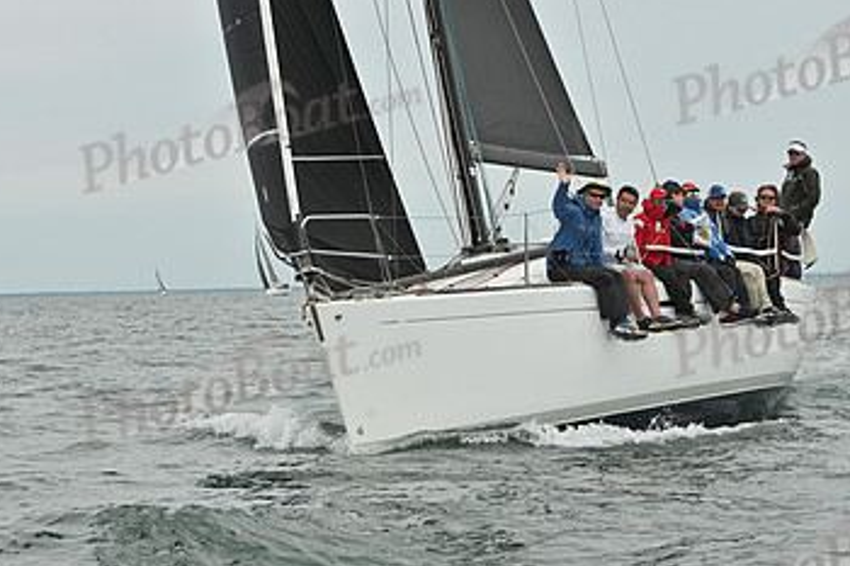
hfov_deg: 14.5
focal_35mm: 141
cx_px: 549
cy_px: 222
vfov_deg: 9.7
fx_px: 3327
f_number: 11
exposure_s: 1/1000
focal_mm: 85
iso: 320
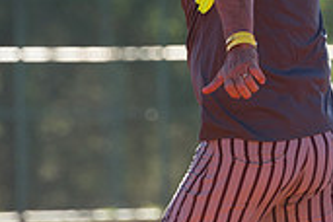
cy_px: 64
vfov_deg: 1.1
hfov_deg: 1.6
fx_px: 11830
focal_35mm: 1279
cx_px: 230
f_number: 5.6
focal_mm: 350
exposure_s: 1/800
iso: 400
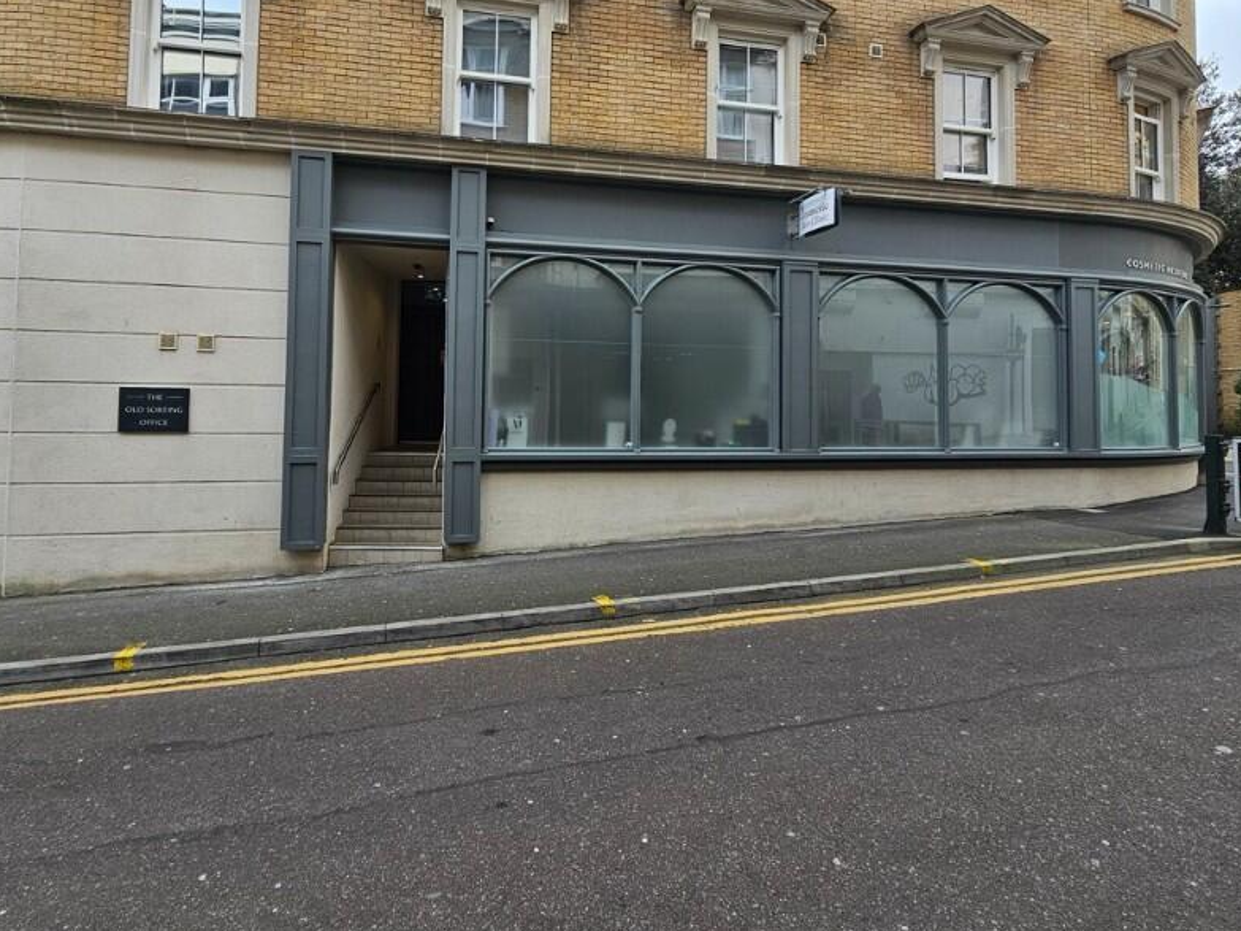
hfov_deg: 90.7
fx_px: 609
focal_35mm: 17
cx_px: 552
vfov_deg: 73.8
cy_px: 368
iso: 50
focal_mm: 2.2
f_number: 2.2
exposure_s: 1/496
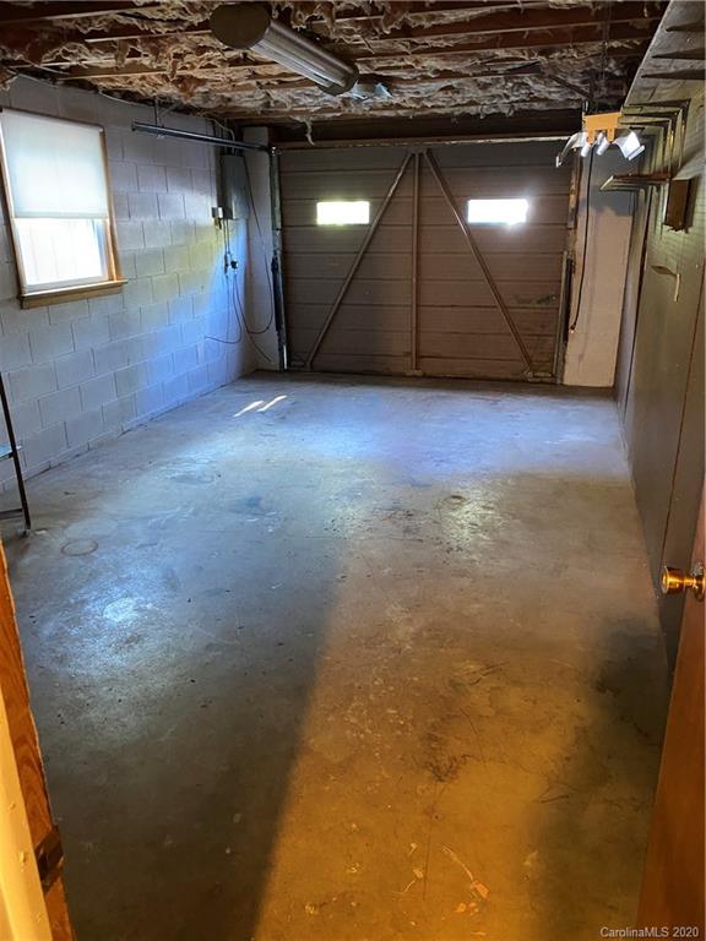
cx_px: 353
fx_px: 707
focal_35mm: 26
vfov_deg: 67.3
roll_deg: +1.4
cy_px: 470
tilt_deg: -18.9
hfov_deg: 53.1
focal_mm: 4.25
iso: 500
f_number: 1.8
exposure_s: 1/30
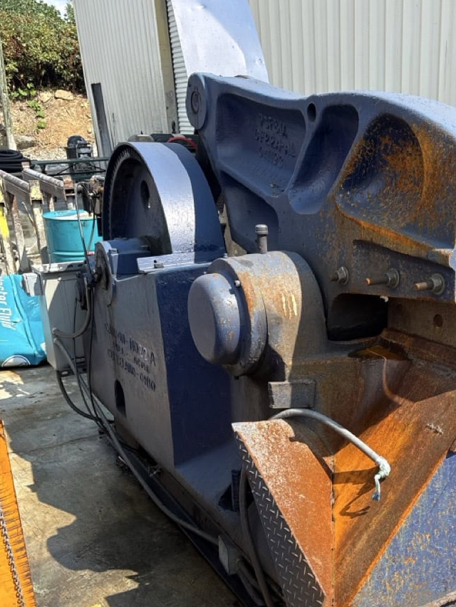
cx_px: 328
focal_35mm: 39
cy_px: 398
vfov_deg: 47.2
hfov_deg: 36.2
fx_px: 685
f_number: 1.6
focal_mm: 6
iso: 50
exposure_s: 1/1155
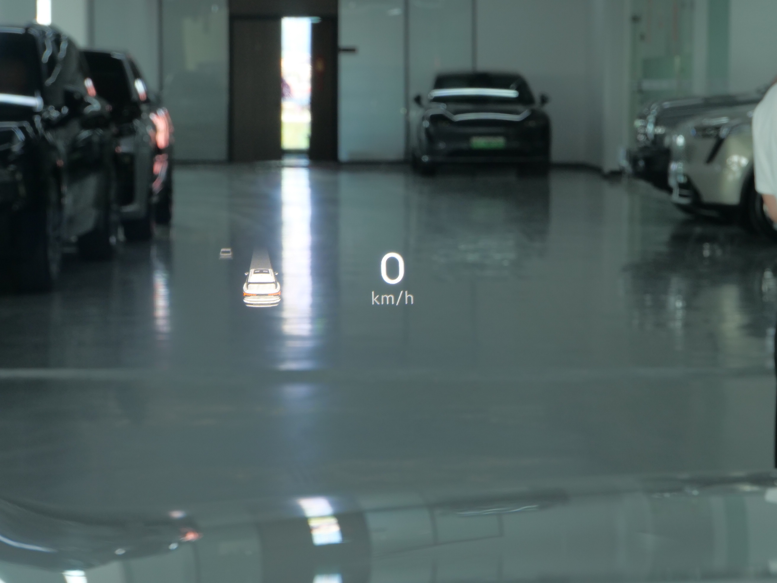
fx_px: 2694
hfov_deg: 16.4
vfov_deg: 12.3
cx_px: 388
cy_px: 292
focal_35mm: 120
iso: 800
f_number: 10
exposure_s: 1/8
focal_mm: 60
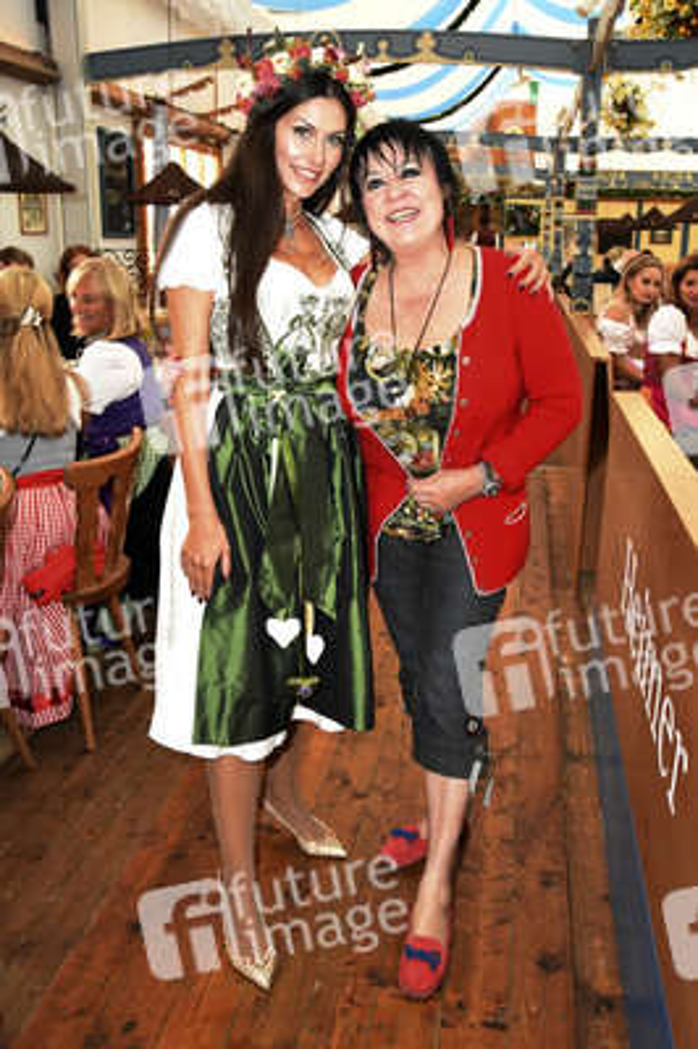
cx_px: 349
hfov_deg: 41.6
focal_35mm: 32
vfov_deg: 59.5
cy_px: 524
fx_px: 918
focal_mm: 21
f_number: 5.6
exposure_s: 1/160
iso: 1600
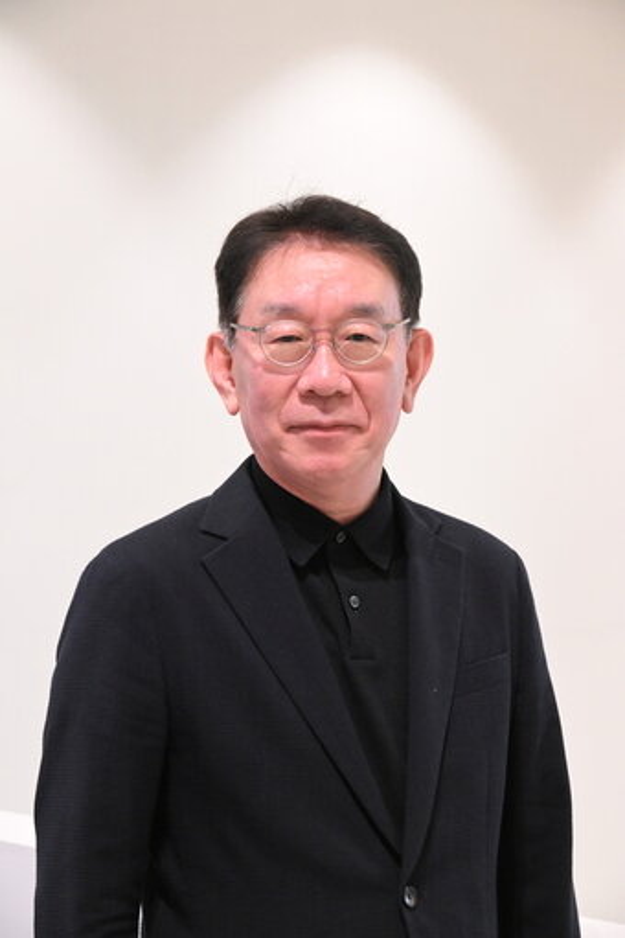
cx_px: 312
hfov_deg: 16.3
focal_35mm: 84
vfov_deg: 24.2
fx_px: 2187
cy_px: 469
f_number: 6.3
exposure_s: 1/160
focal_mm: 84
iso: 5000
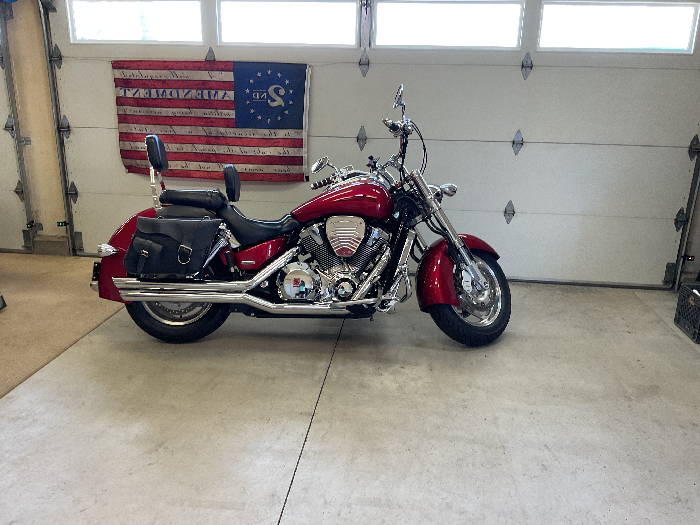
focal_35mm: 29
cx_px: 350
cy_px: 262
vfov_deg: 48.2
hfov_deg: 61.7
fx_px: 586
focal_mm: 3
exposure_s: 1/60
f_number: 1.8
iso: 50
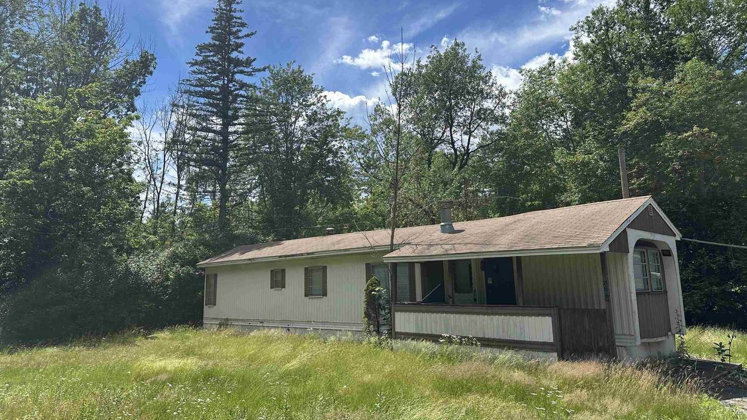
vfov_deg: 42.8
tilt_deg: +11.0
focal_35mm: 27
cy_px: 191
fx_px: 535
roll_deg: +0.7
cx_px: 370
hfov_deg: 69.9
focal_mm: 6.86
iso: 80
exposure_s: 1/5263
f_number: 1.78
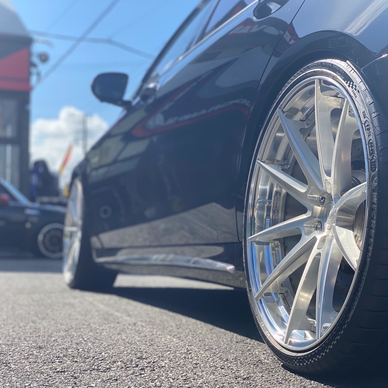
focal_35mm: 62
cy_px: 195
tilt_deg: +3.0
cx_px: 190
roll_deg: -0.4
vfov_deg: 27.7
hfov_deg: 27.7
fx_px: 786
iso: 20
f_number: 2
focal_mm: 6
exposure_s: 1/999
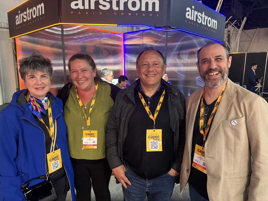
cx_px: 134
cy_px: 100
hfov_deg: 71.6
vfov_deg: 56.8
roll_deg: -1.8
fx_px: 186
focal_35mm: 24
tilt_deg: -11.3
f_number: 1.78
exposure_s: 1/50
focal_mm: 6.76
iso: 500
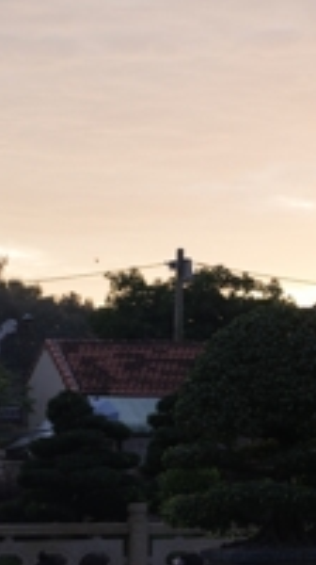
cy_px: 366
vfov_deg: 13.4
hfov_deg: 7.3
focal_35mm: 160
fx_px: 2391
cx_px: 649
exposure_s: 1/320
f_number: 3.2
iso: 200
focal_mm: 47
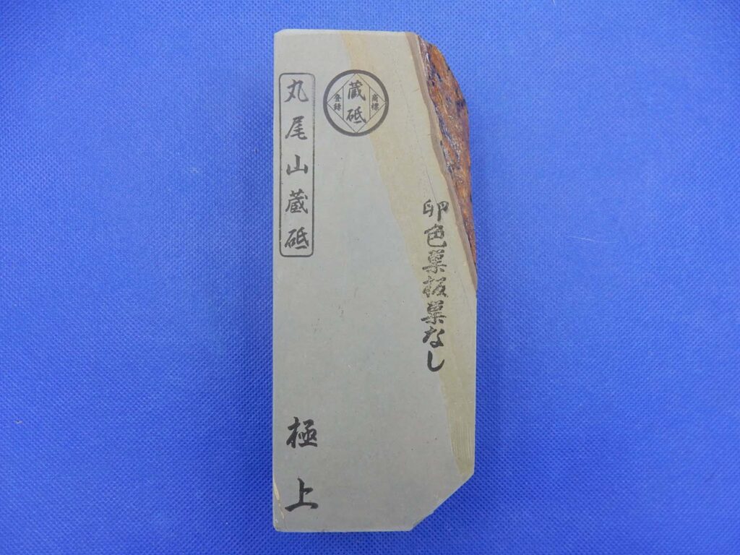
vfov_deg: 54.9
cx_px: 370
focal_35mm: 25
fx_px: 534
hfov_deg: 69.4
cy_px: 278
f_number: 3.7
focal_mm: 4.5
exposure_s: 1/60
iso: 125
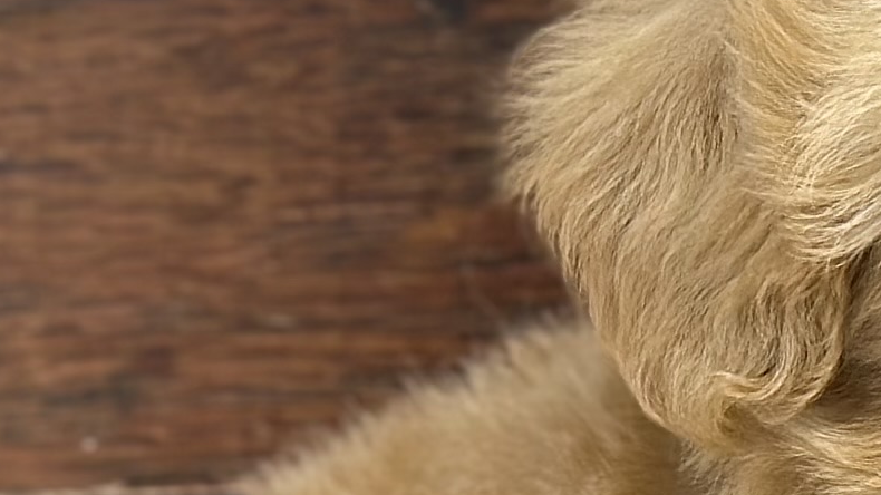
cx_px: 476
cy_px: 608
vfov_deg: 4.5
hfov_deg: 8.1
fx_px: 6236
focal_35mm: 267
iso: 125
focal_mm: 6.86
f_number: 1.78
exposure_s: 1/121
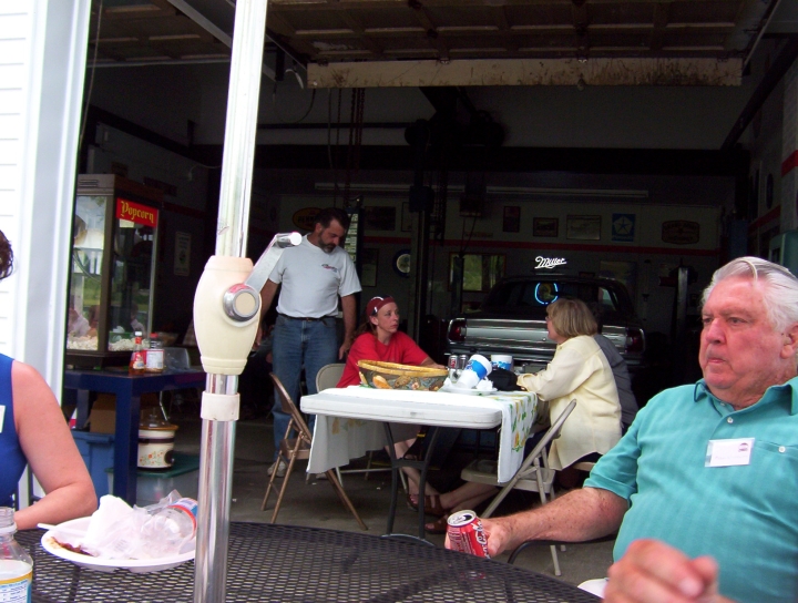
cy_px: 302
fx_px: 832
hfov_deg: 51.2
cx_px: 399
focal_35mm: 36
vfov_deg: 39.8
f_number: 2.76
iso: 100
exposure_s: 1/146
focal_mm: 5.54
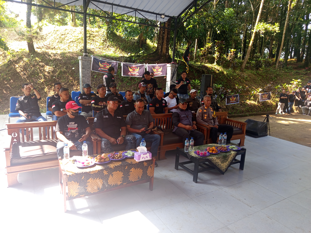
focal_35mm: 24
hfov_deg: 71.6
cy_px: 116
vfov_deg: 56.8
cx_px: 156
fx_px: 216
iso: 155
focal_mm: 5.24
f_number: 1.7
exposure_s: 1/100
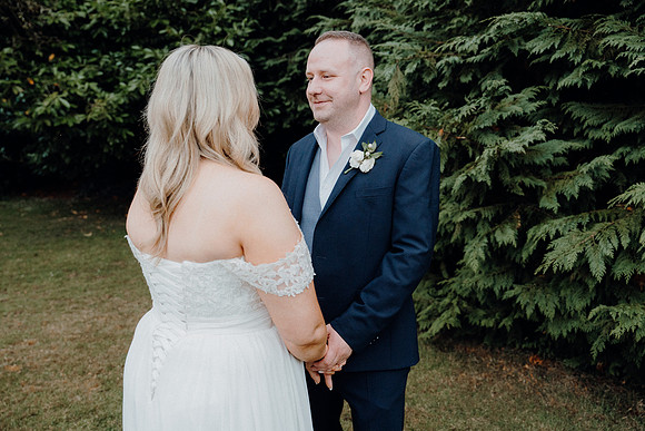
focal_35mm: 33
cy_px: 216
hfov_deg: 57.2
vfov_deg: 40.0
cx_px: 322
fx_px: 591
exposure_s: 1/160
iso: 2500
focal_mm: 33
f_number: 3.5
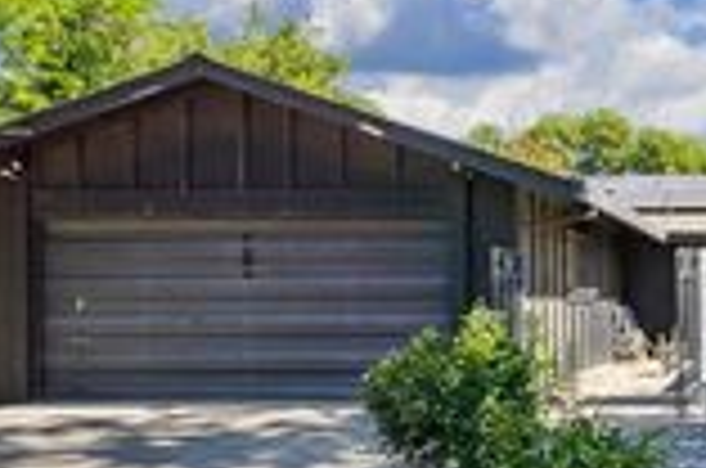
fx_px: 998
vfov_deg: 26.3
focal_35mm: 51
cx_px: 755
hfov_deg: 34.3
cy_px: 281
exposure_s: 1/320
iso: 200
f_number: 8
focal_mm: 16
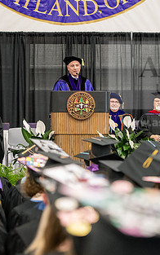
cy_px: 140
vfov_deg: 12.3
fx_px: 1184
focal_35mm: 170
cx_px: 84
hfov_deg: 7.7
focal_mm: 90
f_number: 3.2
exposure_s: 1/200
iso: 4000
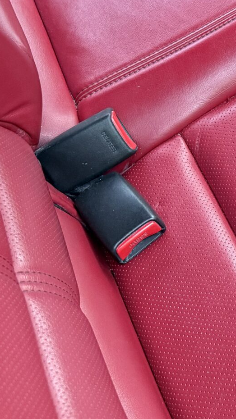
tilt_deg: -44.1
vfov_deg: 27.9
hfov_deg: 14.3
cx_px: 459
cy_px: 17
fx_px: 801
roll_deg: -5.4
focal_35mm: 72
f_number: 1.78
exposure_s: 1/60
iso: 400
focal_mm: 6.76
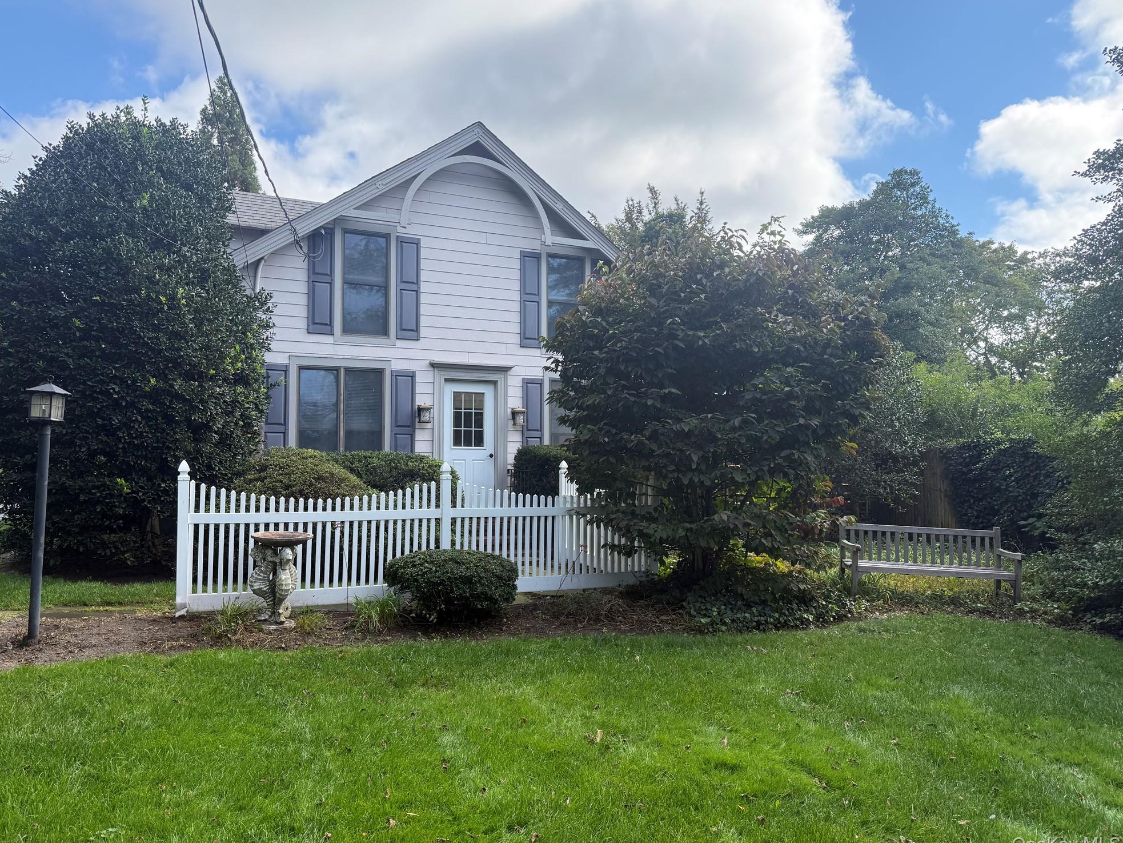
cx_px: 543
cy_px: 419
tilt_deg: +2.7
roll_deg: -0.6
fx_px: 811
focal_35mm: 25
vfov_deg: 54.9
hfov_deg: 69.4
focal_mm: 6.76
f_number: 1.78
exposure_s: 1/1812
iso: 100
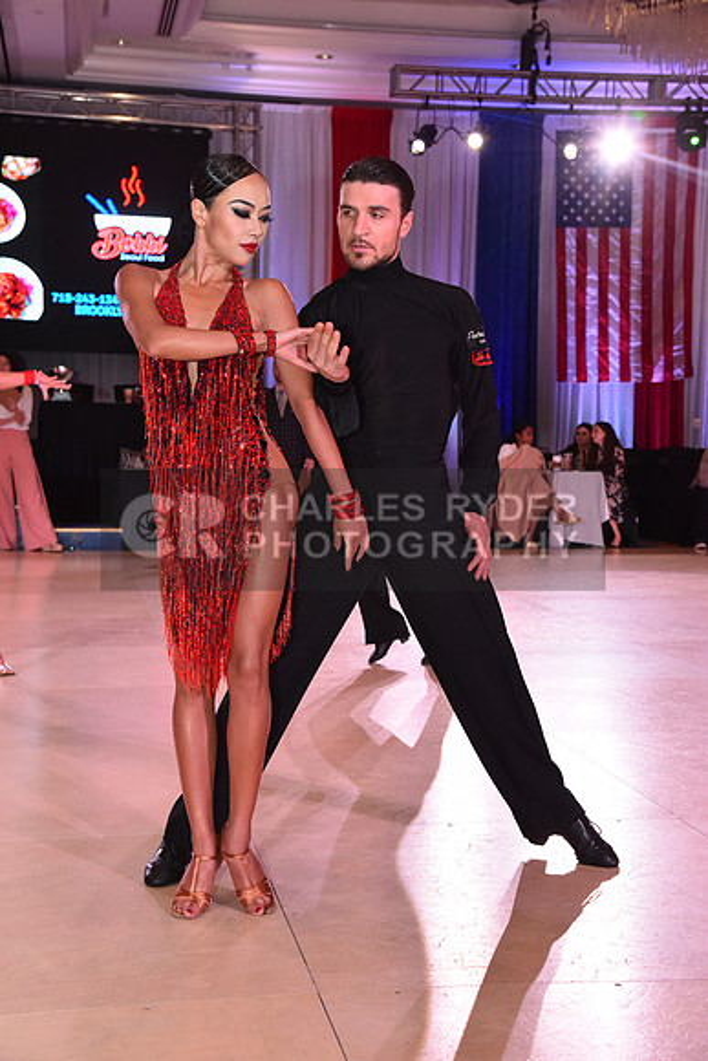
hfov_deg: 26.0
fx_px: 1533
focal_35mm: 52
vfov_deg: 38.2
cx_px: 354
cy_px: 530
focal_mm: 52
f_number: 7.1
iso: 2500
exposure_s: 1/320
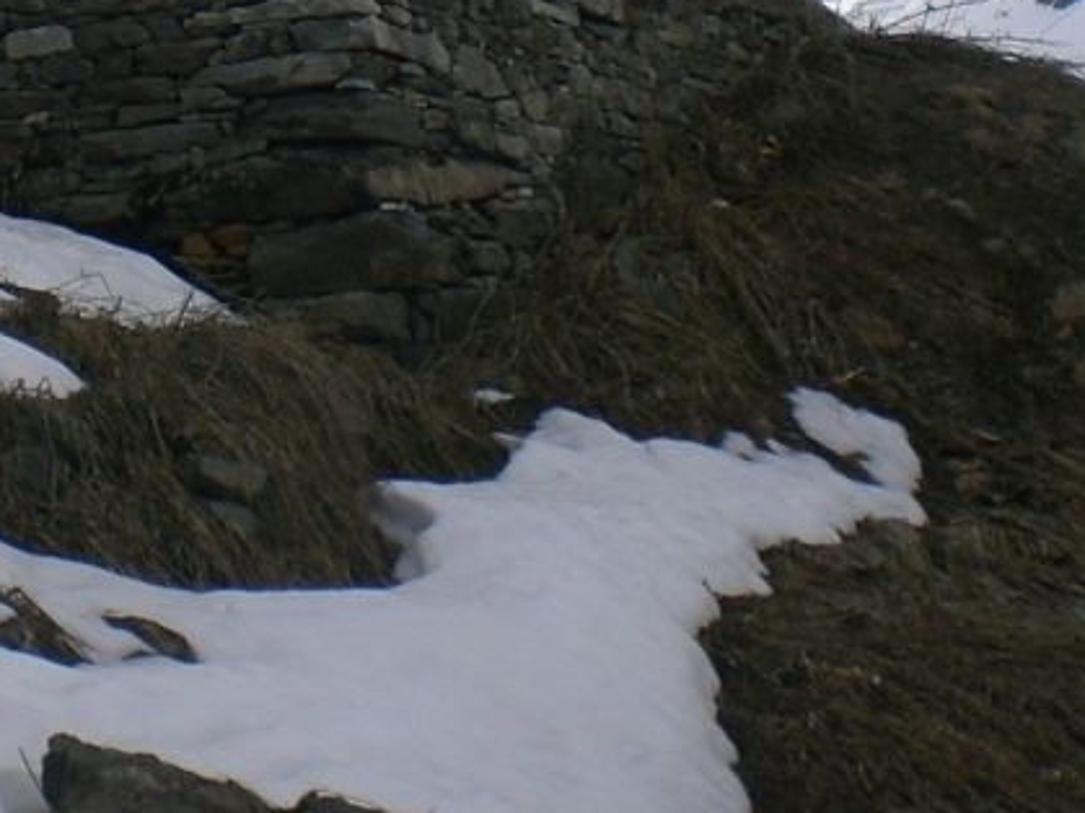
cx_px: 246
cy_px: -202
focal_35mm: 116
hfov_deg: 16.9
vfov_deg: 12.4
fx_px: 3635
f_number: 4.4
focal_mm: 6.3
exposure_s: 1/1000
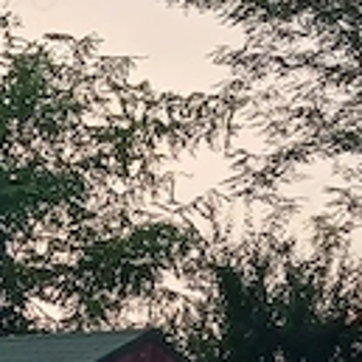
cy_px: 845
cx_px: -457
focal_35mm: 185
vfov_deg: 8.7
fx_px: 2189
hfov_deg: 8.7
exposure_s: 1/50
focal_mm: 3.98
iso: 32
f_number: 1.8
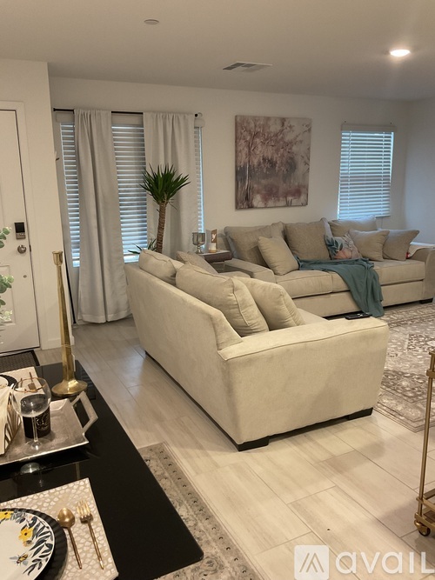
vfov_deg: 61.7
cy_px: 290
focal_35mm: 29
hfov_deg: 48.2
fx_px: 486
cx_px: 218
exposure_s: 1/60
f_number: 1.8
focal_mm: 3
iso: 125
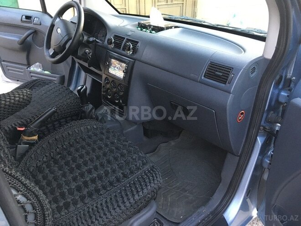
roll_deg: +0.9
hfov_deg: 61.7
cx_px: 150
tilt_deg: -28.1
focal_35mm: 29
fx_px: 252
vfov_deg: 48.2
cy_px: 113
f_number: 2.2
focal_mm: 4.15
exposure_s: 1/17
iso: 200
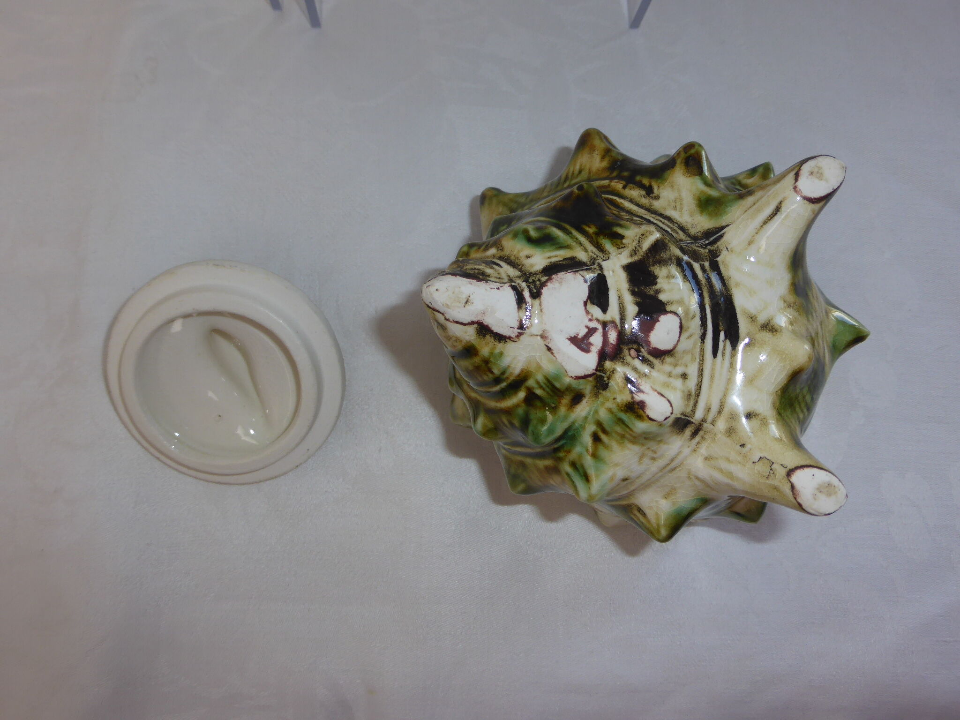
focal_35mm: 30
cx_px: 480
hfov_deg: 60.0
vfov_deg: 46.8
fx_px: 832
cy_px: 360
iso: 100
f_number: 3.6
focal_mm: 5.4
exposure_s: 1/60
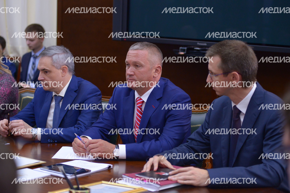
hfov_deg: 25.4
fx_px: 645
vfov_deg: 17.1
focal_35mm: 80
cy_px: 96
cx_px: 145
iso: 2500
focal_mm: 80
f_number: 3.5
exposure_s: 1/400
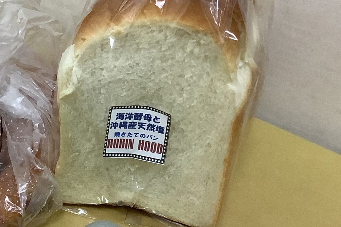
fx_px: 644
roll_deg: -0.1
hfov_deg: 27.7
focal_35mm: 68
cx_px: -8
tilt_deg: -36.9
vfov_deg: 20.0
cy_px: 114
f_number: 2.4
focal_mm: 3.3
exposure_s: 1/60
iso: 160
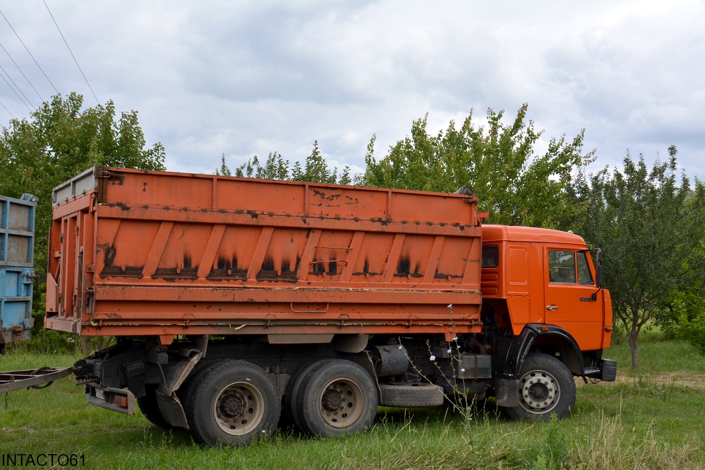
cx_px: 352
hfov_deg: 41.1
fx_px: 940
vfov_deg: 28.1
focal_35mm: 48
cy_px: 235
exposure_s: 1/250
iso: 200
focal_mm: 32
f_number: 8
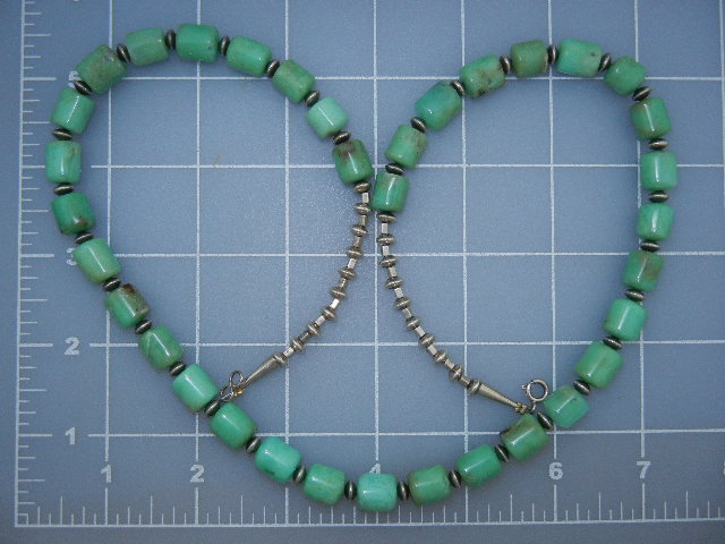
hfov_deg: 54.0
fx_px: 712
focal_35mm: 34
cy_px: 272
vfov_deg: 41.8
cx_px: 362
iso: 234
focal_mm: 6.2
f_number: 3.6
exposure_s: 1/30
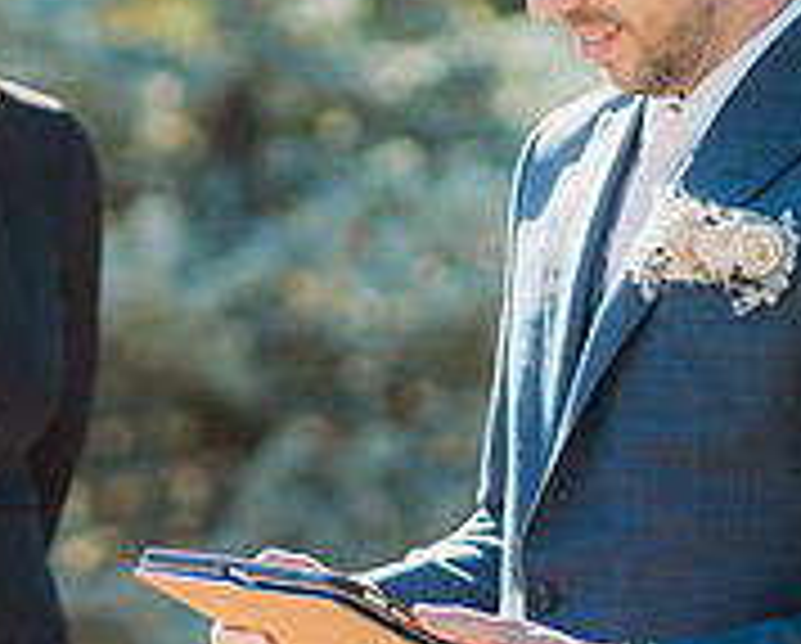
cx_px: 198
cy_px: 259
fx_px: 6316
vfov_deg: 5.8
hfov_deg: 7.2
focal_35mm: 266
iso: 200
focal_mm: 85
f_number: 1.8
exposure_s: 1/1600
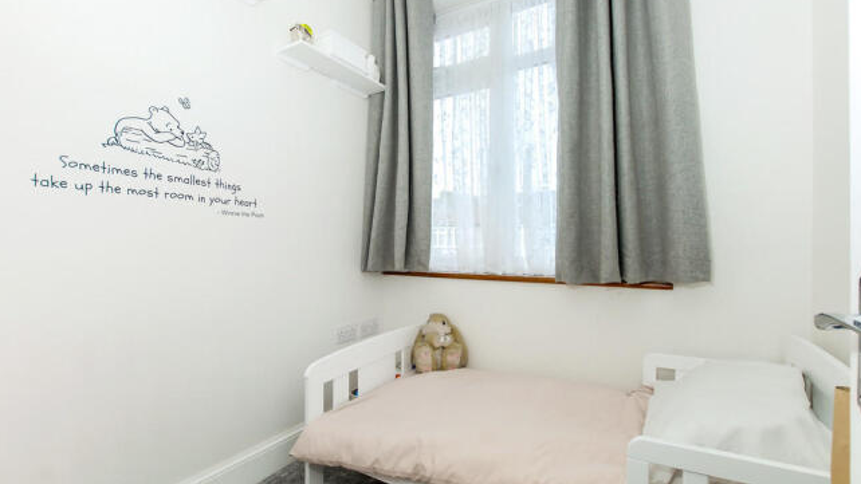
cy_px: 242
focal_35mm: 16
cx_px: 435
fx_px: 365
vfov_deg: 67.1
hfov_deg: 99.4
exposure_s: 1/25
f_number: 5
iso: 400
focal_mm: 10
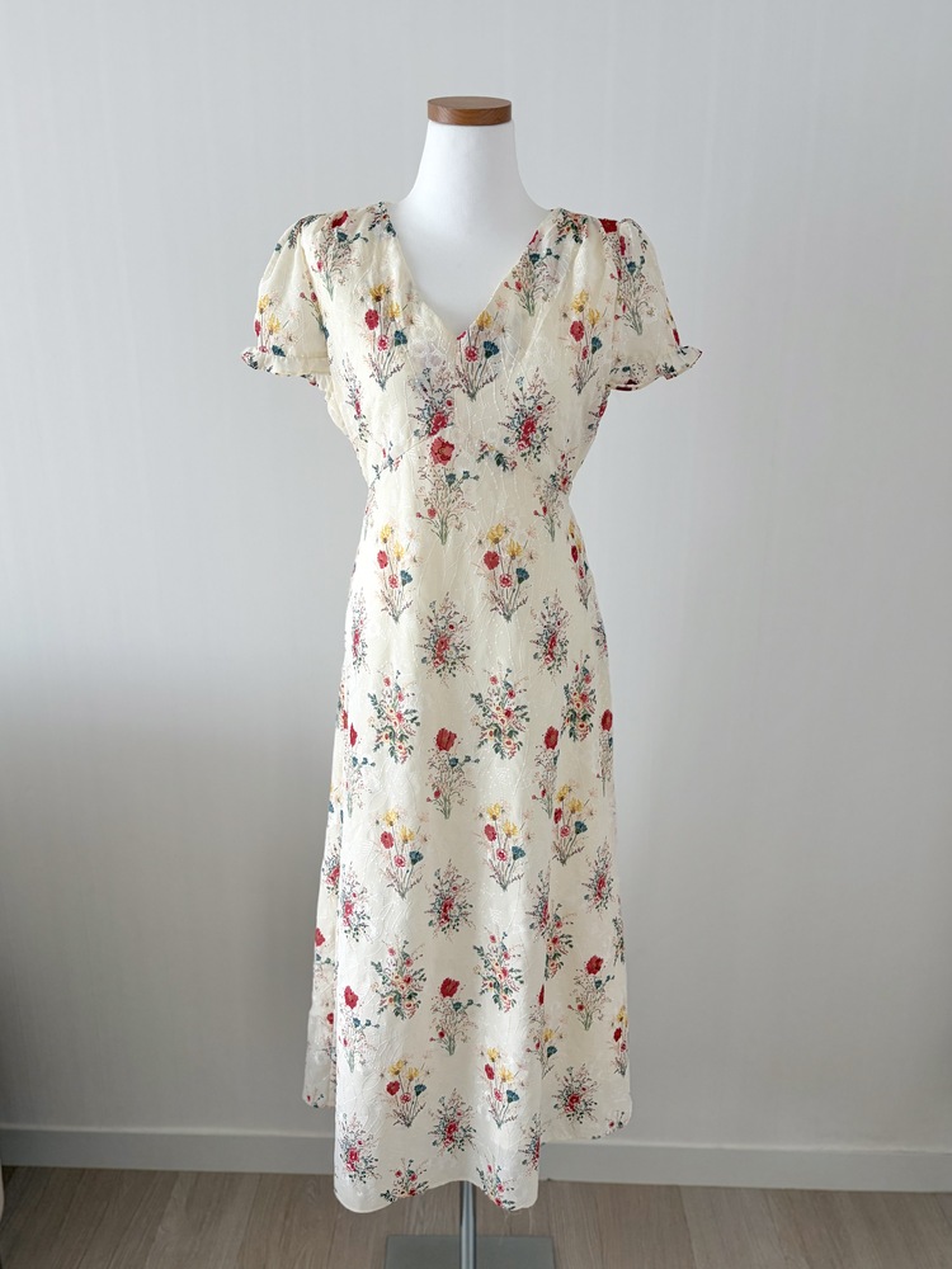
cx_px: 476
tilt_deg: -15.1
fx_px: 953
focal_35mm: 26
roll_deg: -0.6
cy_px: 634
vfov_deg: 67.3
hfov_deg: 53.1
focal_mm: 5.96
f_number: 1.6
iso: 125
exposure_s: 1/107
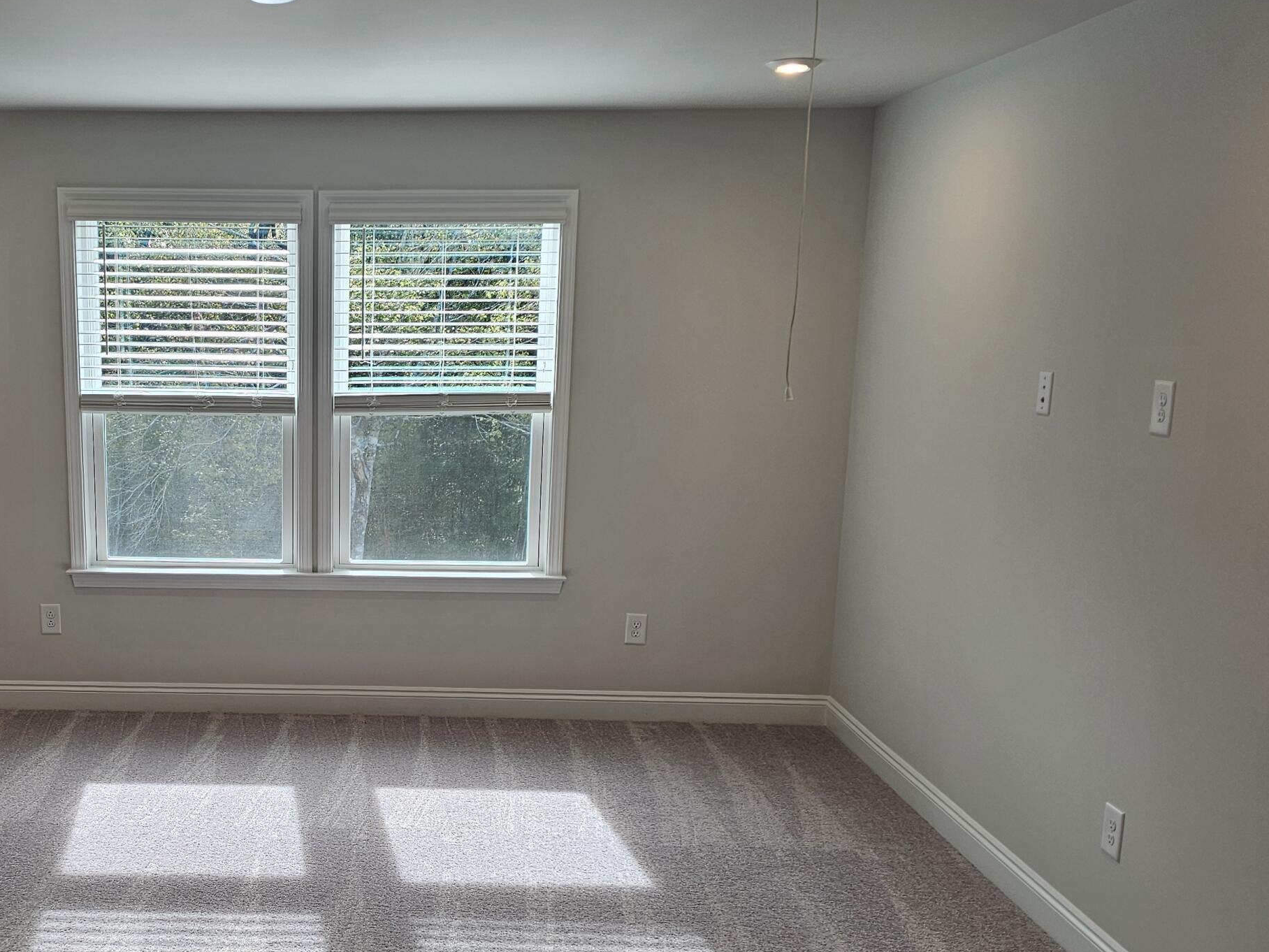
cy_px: 566
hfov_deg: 46.9
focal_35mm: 38
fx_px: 1393
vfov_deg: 37.6
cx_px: 298
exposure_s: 1/120
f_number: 1.7
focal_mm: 6.3
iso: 25
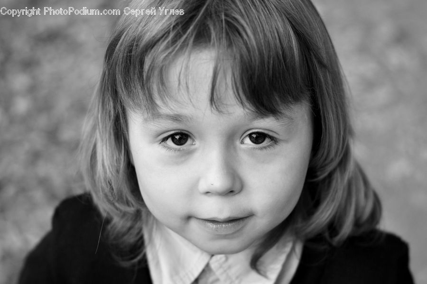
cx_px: 214
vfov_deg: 18.2
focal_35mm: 75
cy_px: 142
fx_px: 889
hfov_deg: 27.0
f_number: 3.2
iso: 100
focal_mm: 50
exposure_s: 1/100
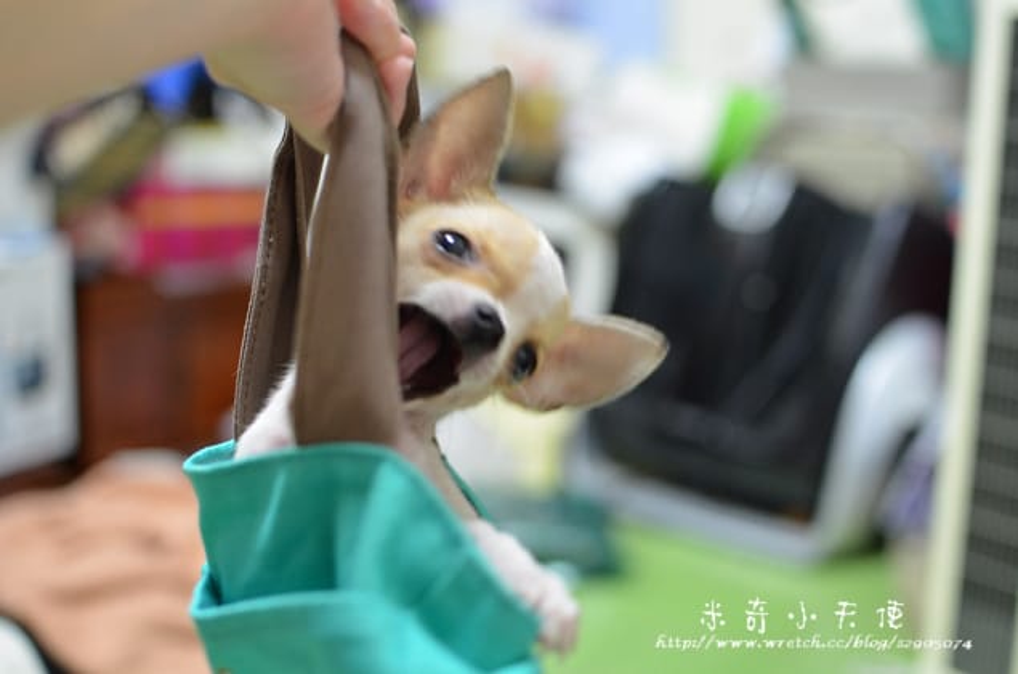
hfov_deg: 37.9
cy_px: 337
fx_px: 1481
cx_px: 509
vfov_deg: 25.6
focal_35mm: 52
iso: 1600
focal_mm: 35
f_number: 2.5
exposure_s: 1/60
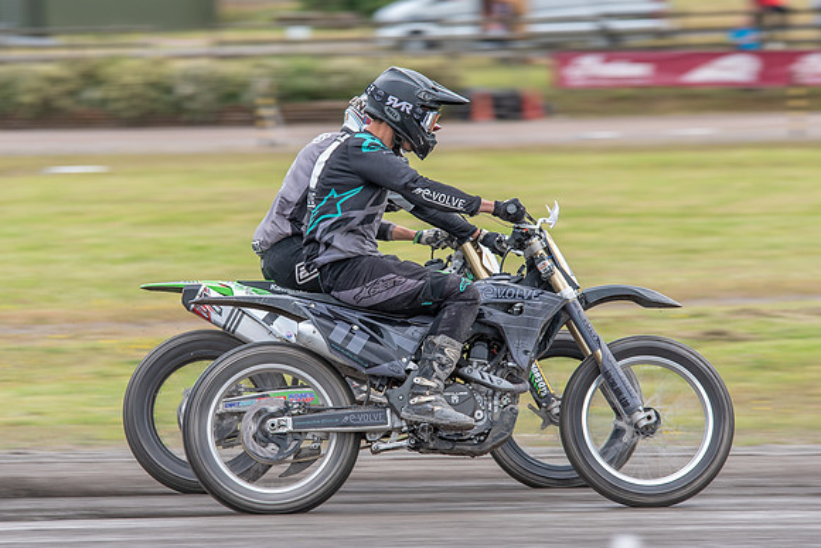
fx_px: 6972
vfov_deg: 4.5
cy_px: 258
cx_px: 371
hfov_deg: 6.7
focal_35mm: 306
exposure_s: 1/250
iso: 160
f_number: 5
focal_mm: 200
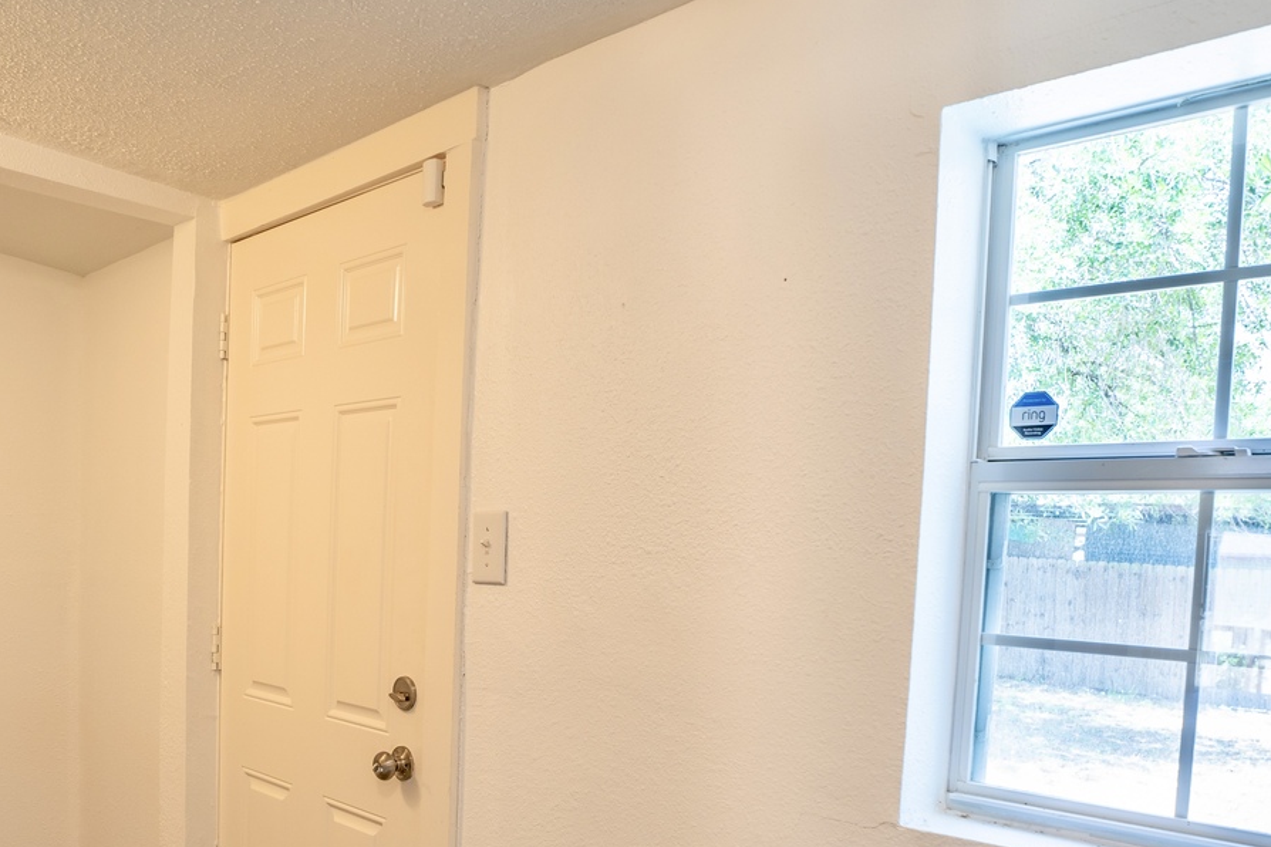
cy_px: 622
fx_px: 1024
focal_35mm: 29
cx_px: 525
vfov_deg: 43.7
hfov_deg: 63.2
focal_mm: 16
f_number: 4
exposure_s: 1/60
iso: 250
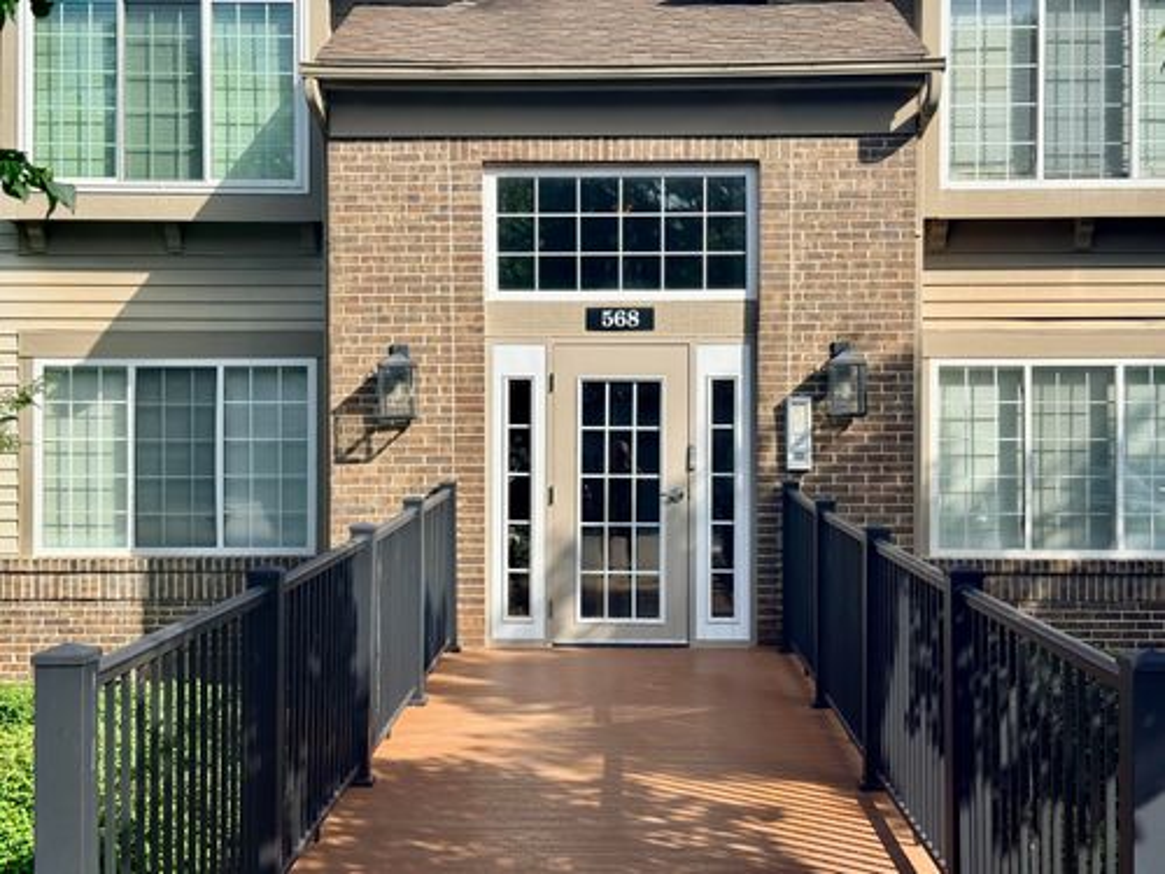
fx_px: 1615
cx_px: 582
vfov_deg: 30.3
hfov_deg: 39.7
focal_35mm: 48
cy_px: 437
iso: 80
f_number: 1.78
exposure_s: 1/3891
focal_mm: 6.76
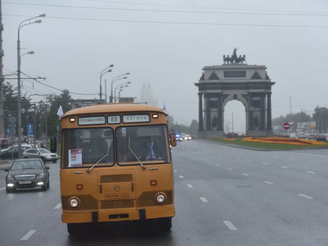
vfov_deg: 11.4
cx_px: 179
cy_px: 125
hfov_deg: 15.2
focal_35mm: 130
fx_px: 1232
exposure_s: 1/1250
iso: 800
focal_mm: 116
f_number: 5
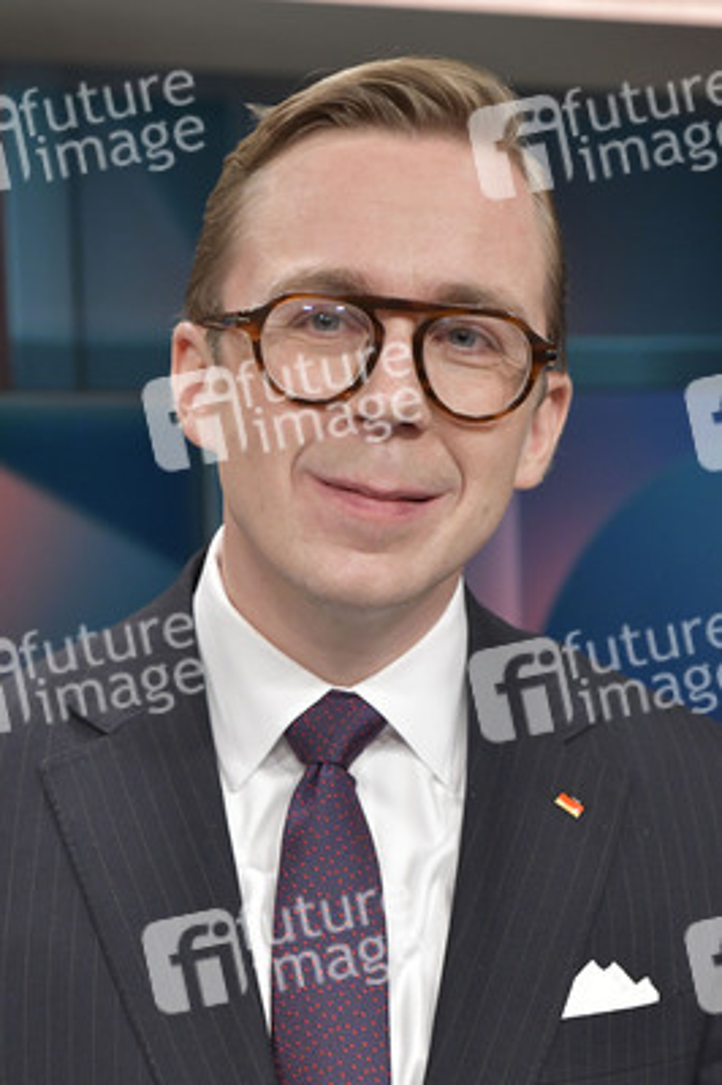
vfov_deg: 39.6
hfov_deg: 26.9
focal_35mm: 50
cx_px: 361
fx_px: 1507
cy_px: 542
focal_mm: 50
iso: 2500
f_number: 5.6
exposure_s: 1/200
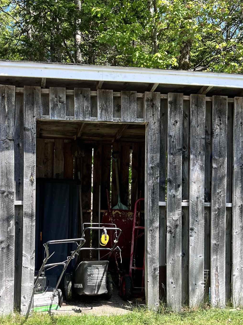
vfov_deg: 42.6
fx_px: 412
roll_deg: +1.4
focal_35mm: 44
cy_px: 204
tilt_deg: -0.9
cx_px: 84
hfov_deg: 32.6
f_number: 1.5
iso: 50
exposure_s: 1/1159
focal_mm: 5.7
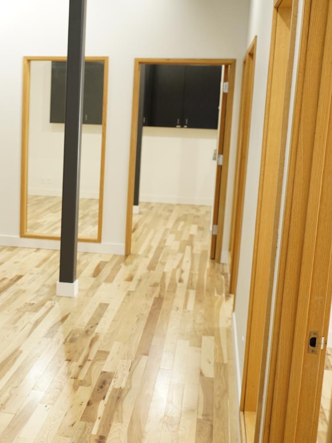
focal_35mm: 51
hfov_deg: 27.7
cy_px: 223
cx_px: 45
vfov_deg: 37.5
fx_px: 652
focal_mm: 35
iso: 1250
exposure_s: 1/30
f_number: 4
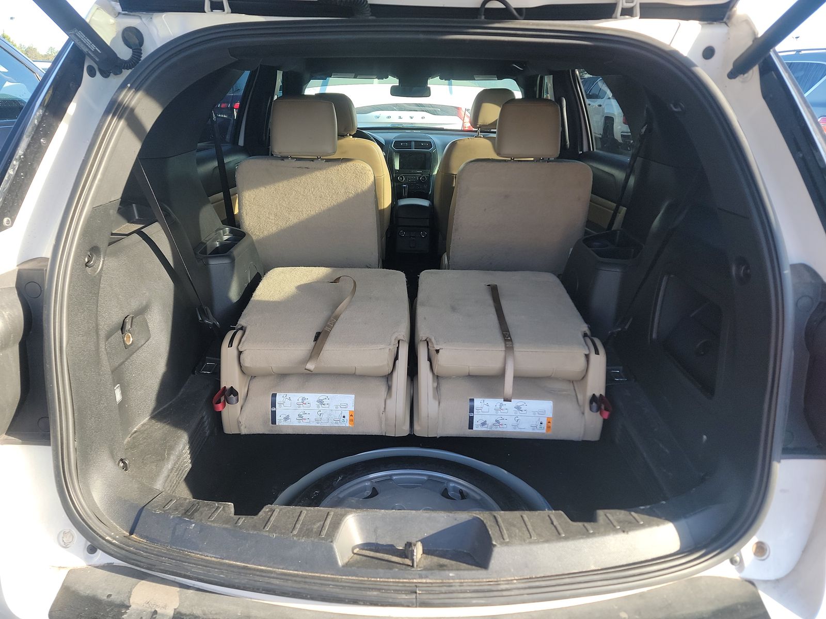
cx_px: 413
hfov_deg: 71.6
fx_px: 573
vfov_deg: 56.8
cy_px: 310
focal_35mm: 24
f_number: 1.8
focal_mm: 6.7
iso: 76
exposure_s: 1/119
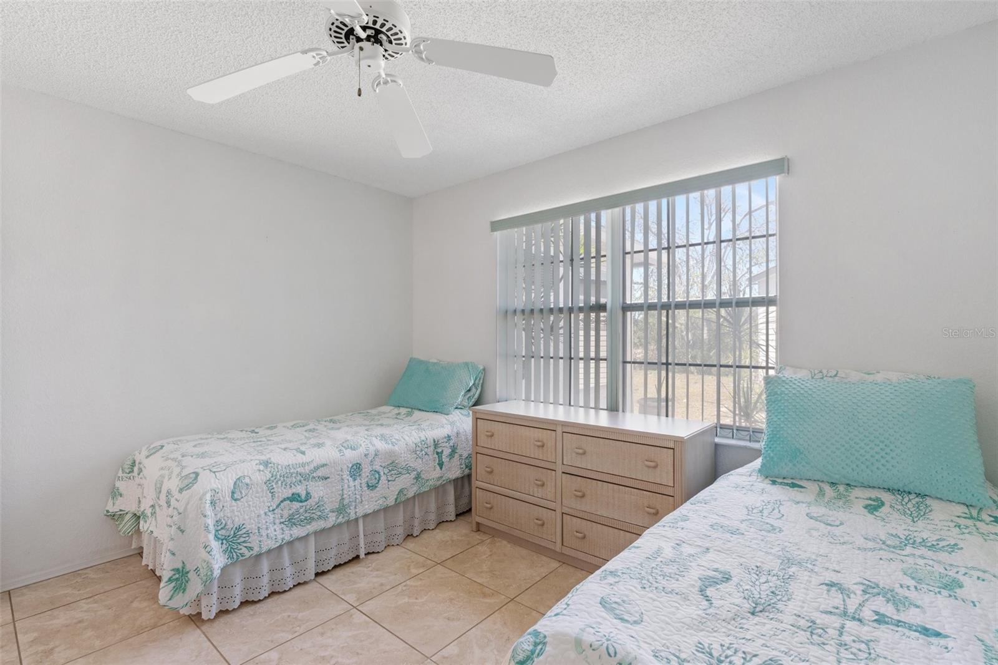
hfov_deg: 95.0
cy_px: 332
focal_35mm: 16
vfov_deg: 72.0
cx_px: 499
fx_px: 457
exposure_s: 1/6
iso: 250
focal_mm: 11
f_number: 8
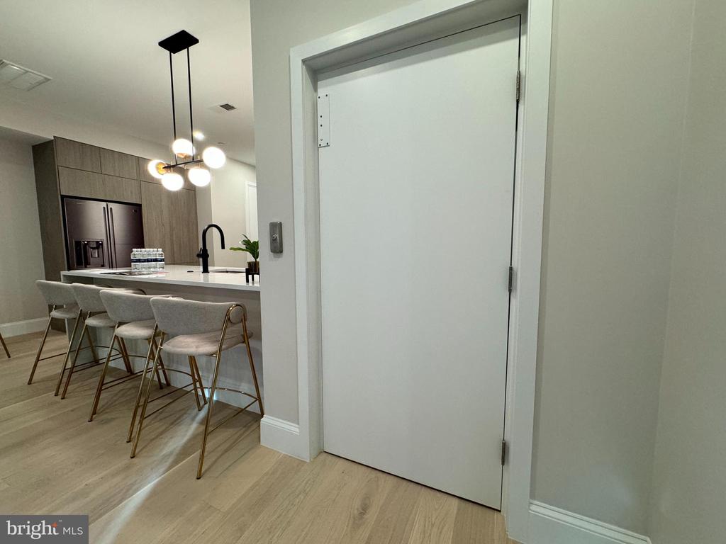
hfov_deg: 102.1
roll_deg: +0.0
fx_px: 294
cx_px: 363
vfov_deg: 85.7
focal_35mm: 14
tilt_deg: -5.5
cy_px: 272
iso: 250
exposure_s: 1/120
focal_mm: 2.22
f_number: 2.2
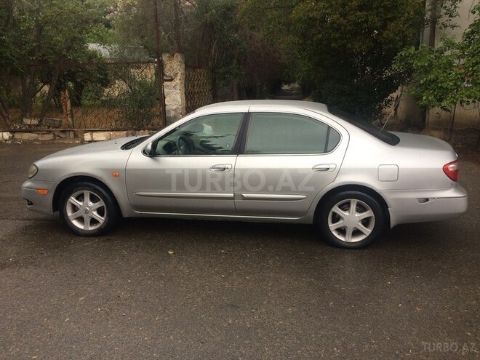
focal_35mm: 29
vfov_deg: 48.2
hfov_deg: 61.7
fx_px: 402
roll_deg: +1.8
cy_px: 180
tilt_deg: -13.5
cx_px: 240
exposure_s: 1/50
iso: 50
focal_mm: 4.15
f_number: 2.2
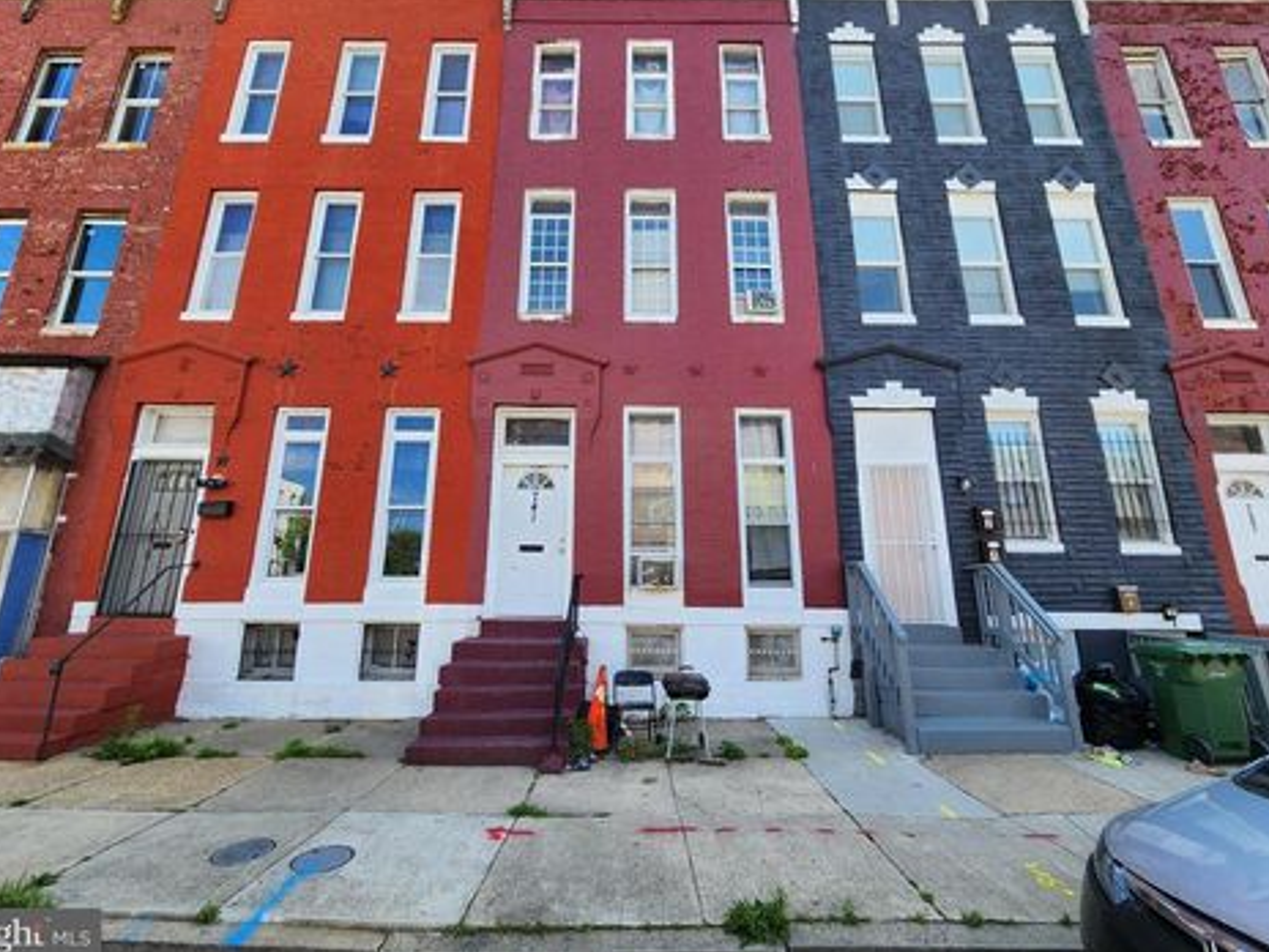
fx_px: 513
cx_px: 618
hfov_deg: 102.0
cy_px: 450
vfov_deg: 85.6
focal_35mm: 14
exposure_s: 1/365
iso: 50
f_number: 2.2
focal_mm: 2.2
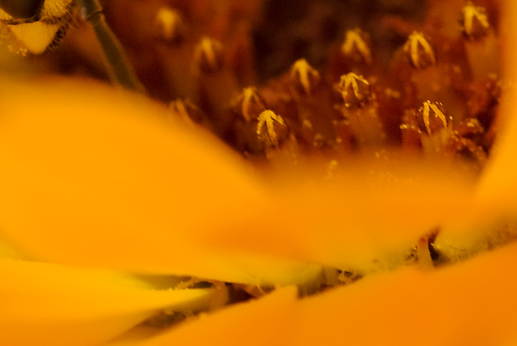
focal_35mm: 569
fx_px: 8180
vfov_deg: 2.4
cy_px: -206
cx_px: 10
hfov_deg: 3.6
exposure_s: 1/350
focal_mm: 105
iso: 200
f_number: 11
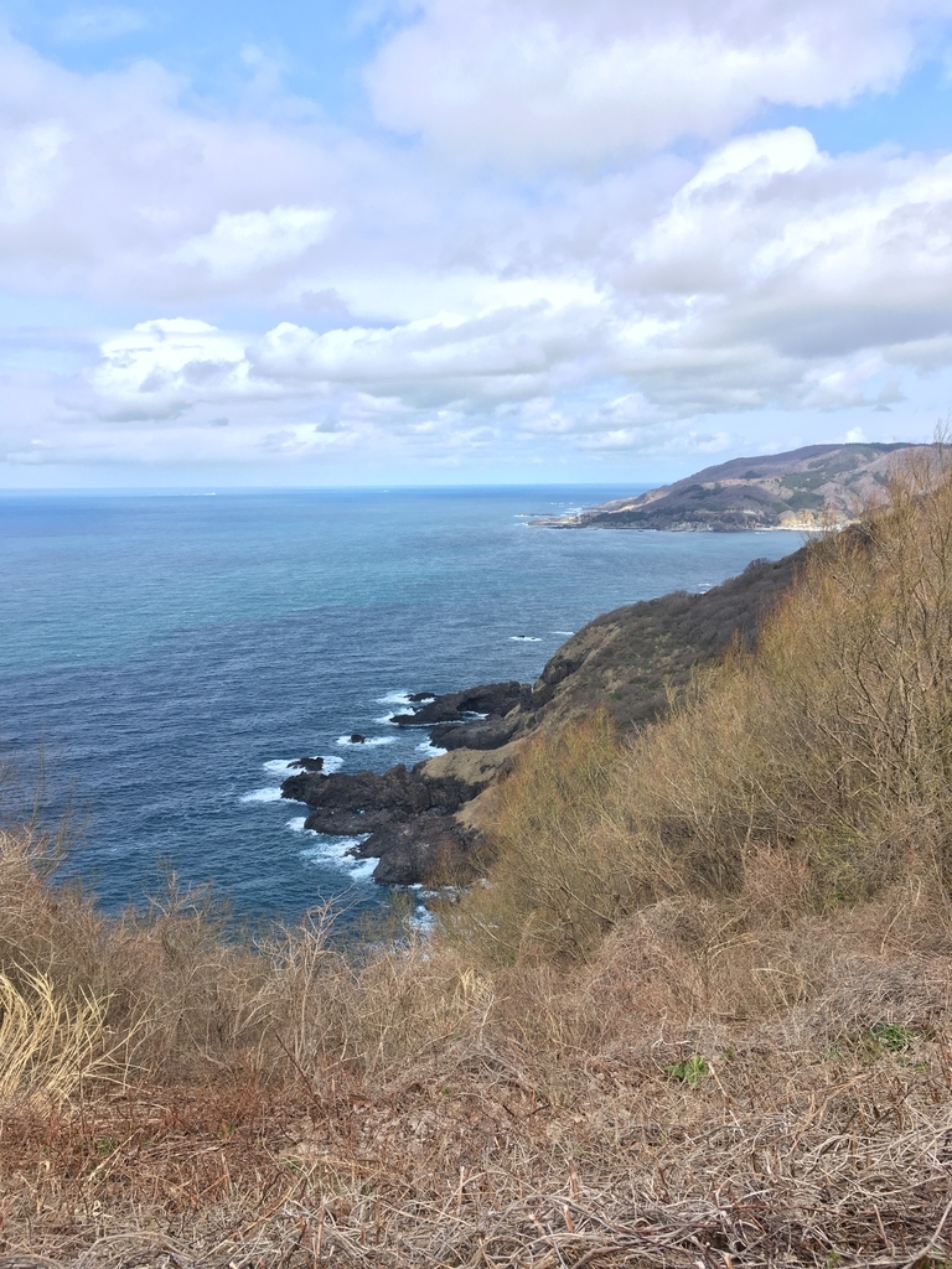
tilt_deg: -8.4
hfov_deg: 48.2
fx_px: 1063
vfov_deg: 61.7
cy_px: 634
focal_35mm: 29
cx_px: 476
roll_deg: +0.0
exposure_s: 1/674
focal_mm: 4.15
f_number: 2.2
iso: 25
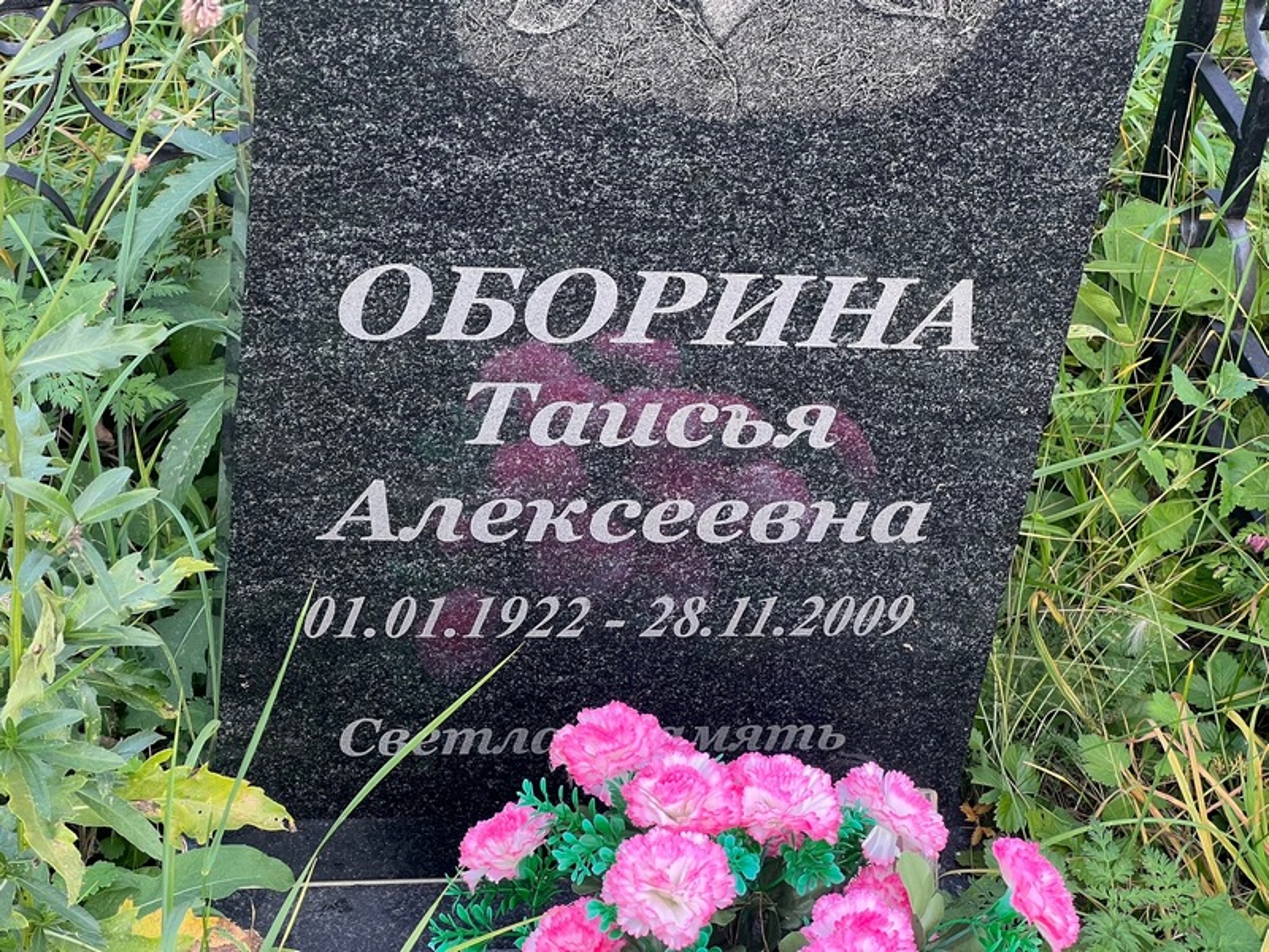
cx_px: 634
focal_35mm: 77
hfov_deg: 25.3
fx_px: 2823
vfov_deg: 19.1
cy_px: 476
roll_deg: -3.5
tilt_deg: -35.7
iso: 100
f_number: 2.8
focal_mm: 9
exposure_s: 1/99
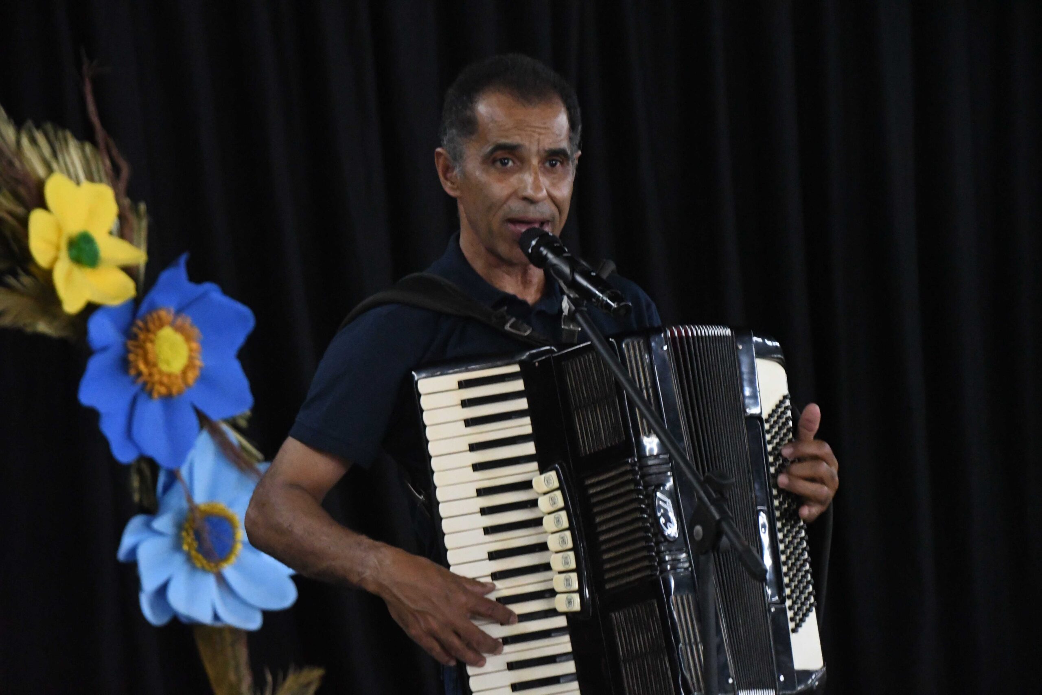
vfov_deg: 10.2
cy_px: 348
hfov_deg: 15.2
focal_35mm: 135
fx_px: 3907
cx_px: 521
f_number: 5.6
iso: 10000
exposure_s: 1/125
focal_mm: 90
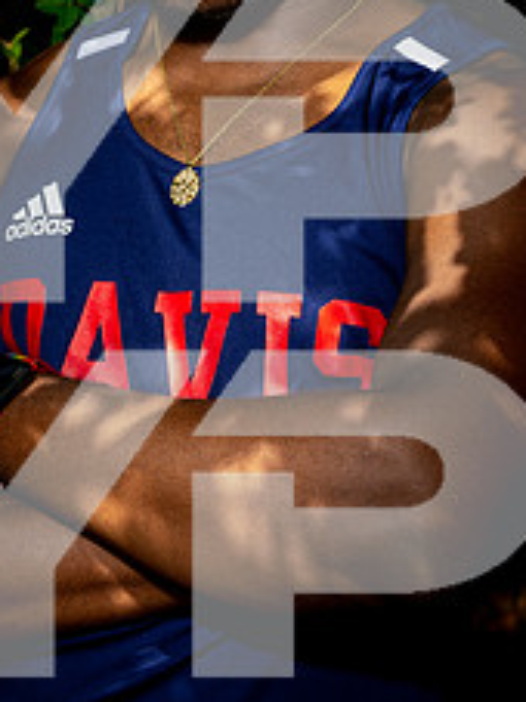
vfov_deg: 15.9
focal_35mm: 123
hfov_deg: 12.0
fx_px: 2494
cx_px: 142
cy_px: 141
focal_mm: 50
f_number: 7.1
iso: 100
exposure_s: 1/125
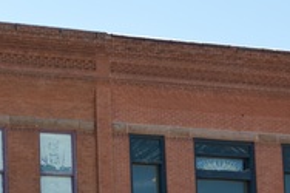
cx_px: -65
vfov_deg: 10.6
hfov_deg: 15.4
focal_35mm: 128
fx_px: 1028
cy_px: 191
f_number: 6.3
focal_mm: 25
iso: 100
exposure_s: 1/160
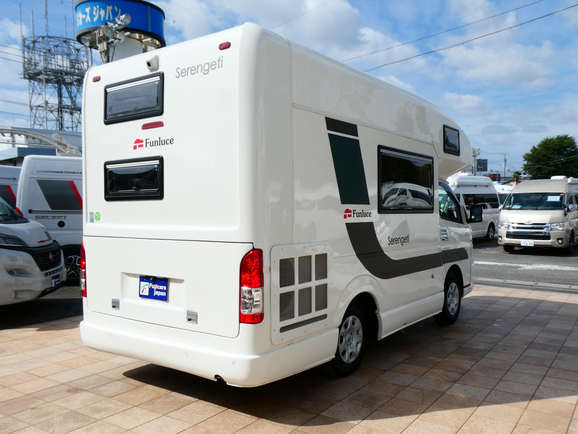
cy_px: 217
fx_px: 518
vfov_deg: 45.4
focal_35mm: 31
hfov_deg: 58.4
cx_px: 289
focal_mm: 5.4
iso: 80
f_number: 5
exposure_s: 1/800
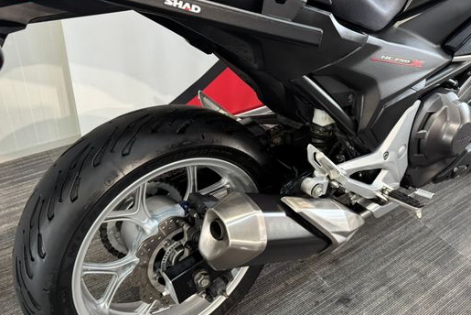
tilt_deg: -42.1
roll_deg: -9.9
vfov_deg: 42.3
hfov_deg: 60.2
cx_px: 229
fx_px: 406
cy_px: 182
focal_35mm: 31
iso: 640
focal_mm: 6.76
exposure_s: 1/50
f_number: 1.78
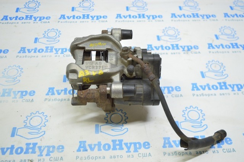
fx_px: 254
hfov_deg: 51.3
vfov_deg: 35.4
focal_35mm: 38
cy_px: 81
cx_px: 122
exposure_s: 1/40
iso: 400
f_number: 4
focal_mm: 25
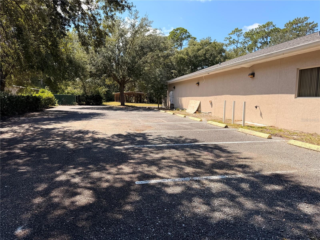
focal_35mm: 24
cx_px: 160
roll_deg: -1.2
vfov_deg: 56.8
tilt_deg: -4.7
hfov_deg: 71.6
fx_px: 222
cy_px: 120
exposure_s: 1/2525
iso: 80
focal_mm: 6.76
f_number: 1.78
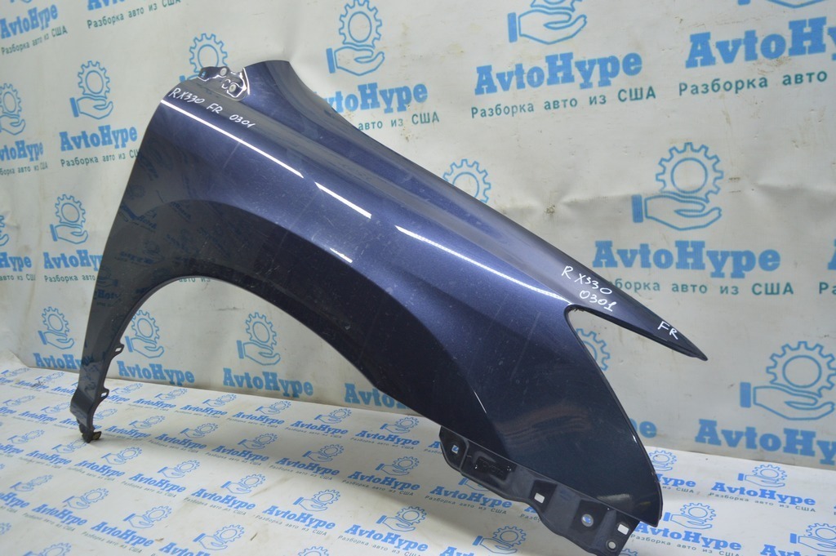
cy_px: 278
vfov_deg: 43.5
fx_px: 696
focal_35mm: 30
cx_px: 418
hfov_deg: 62.0
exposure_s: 1/40
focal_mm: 20
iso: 400
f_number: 3.5
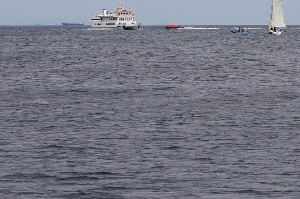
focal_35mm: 268
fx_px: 2231
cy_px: 31
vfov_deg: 5.1
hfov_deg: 7.7
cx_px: 161
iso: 100
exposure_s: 1/320
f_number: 8
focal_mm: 70
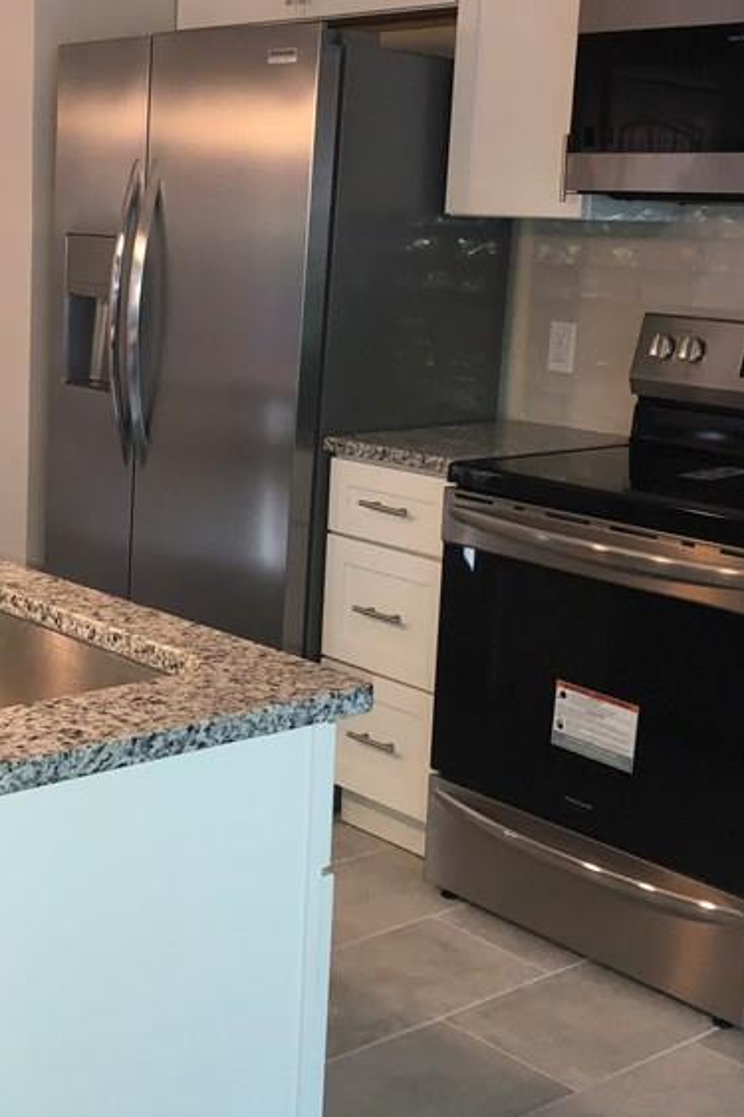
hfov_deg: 25.0
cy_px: 524
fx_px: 1644
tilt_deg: -11.5
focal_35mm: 53
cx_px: 121
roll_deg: -2.0
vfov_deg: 37.5
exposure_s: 1/60
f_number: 1.8
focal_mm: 3.99
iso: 160
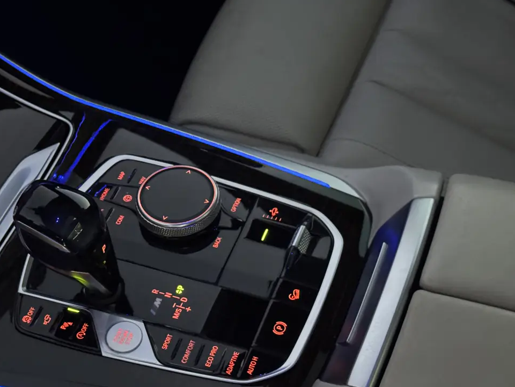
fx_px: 1071
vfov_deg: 20.4
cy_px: 217
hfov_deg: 26.8
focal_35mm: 72
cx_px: 152
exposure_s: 1/20
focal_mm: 6.76
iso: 800
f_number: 1.78
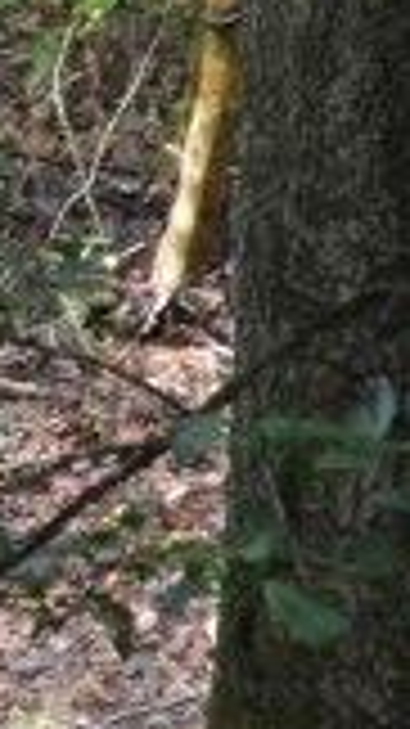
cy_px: -259
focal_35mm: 546
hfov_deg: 2.2
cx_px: -834
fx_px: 10570
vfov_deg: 3.9
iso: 3200
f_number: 5.6
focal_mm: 55
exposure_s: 1/160
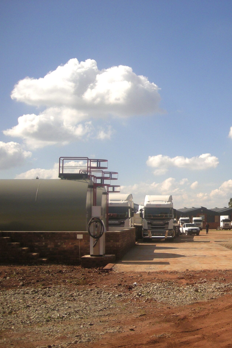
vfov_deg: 40.3
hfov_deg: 26.5
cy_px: 173
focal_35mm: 49
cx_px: 212
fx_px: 474
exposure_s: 1/578
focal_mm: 5.7
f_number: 5.7
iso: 90
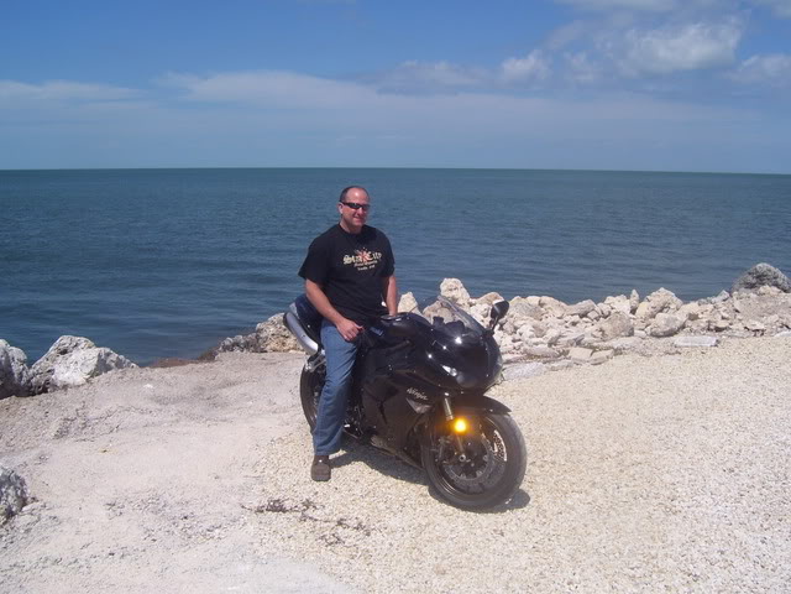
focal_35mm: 37
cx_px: 396
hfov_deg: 50.1
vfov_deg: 38.7
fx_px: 845
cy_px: 297
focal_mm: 6
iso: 80
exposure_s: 1/1500
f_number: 4.8
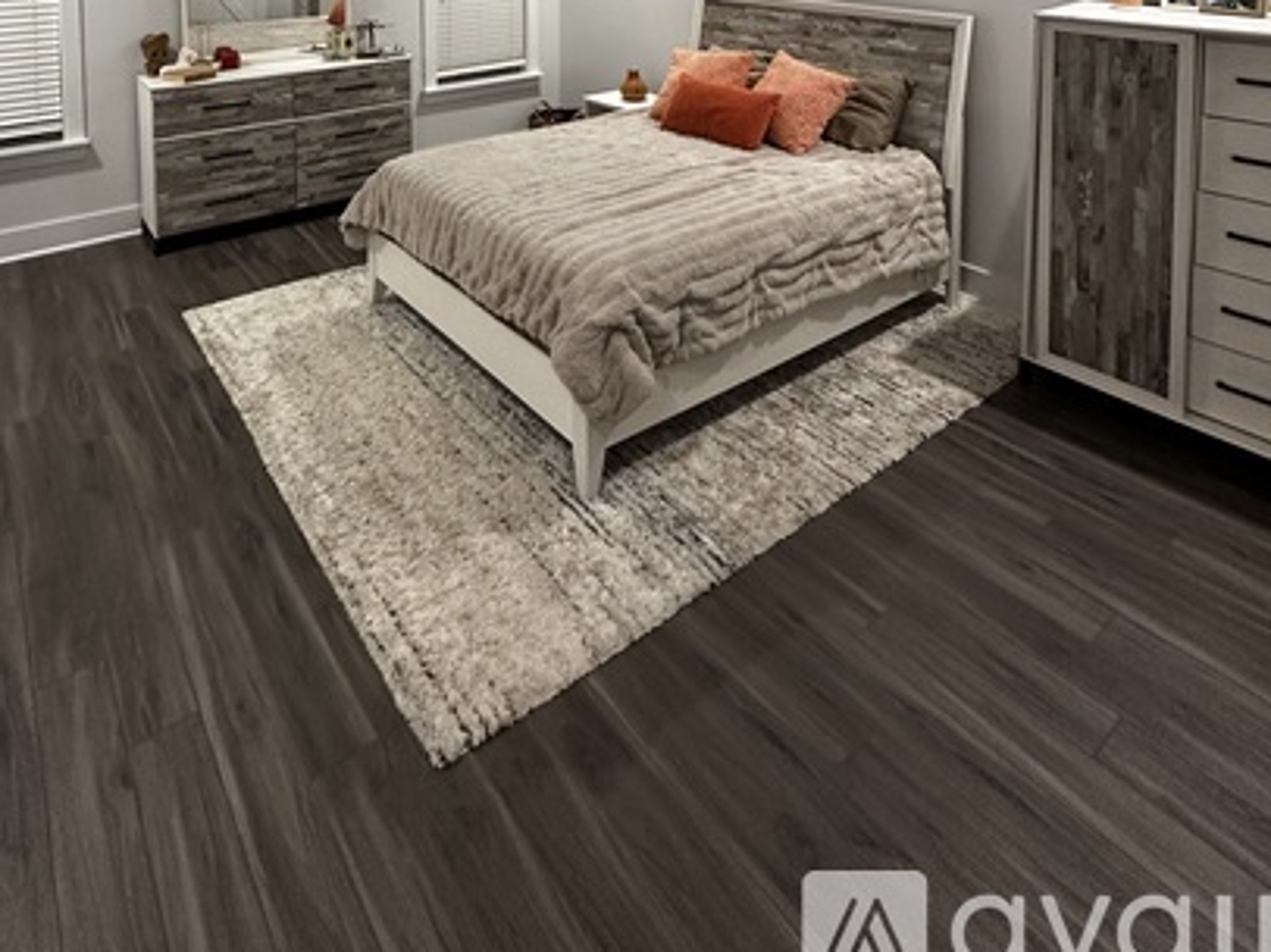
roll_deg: -0.1
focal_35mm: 23
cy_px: -49
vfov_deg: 46.6
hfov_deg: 73.4
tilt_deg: -2.9
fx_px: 844
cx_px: 526
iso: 320
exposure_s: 1/60
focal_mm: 2.22
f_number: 2.2
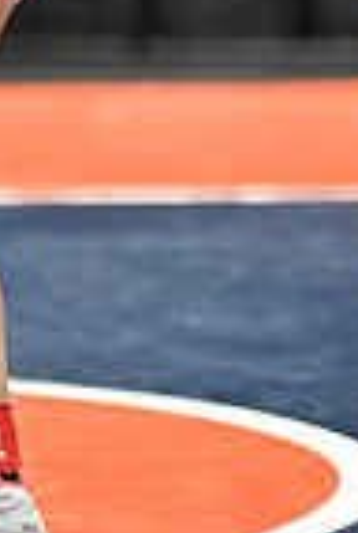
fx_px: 6724
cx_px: -656
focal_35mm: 453
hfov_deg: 3.0
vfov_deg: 4.5
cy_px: -110
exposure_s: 1/1000
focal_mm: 112
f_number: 2.8
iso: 6400
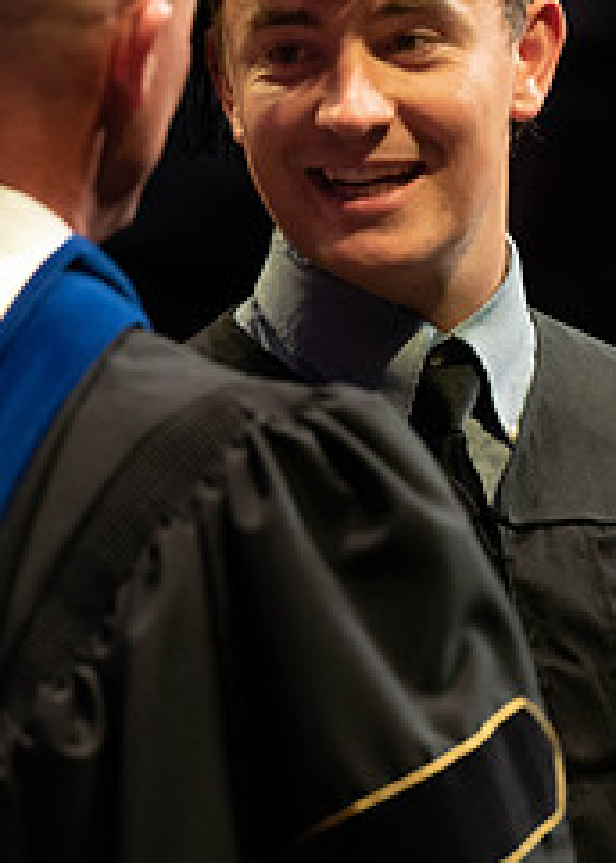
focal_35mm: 508
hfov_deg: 2.8
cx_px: 597
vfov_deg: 4.0
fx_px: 12449
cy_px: 254
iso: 1600
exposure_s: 1/320
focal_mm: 180
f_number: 4.5
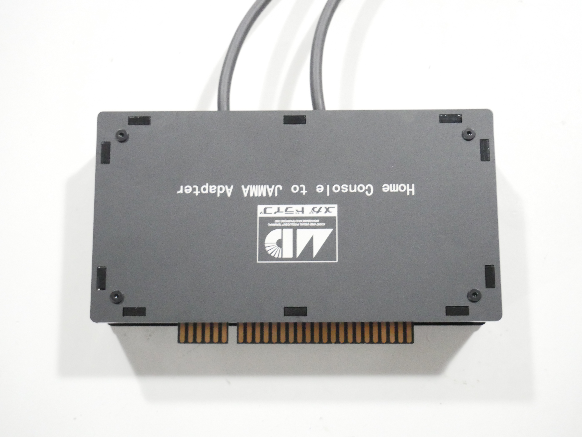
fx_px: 841
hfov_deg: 38.2
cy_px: 218
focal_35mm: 50
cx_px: 291
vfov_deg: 29.1
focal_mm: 25
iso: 6400
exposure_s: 1/60
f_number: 4.5
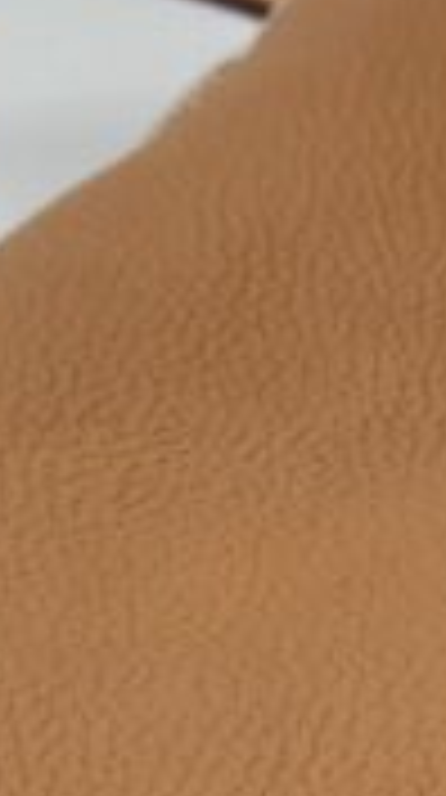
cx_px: 369
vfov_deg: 12.8
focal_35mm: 164
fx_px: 3463
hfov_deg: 7.4
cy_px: 971
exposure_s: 1/100
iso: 40
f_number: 1.5
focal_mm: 5.7
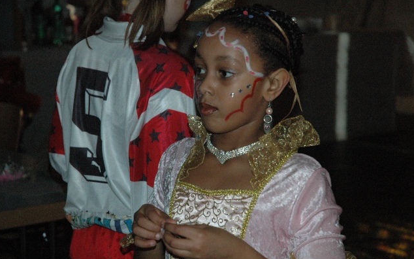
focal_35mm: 108
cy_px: 128
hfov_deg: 19.3
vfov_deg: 12.1
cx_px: 206
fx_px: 1218
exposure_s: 1/60
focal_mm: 70
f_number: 5
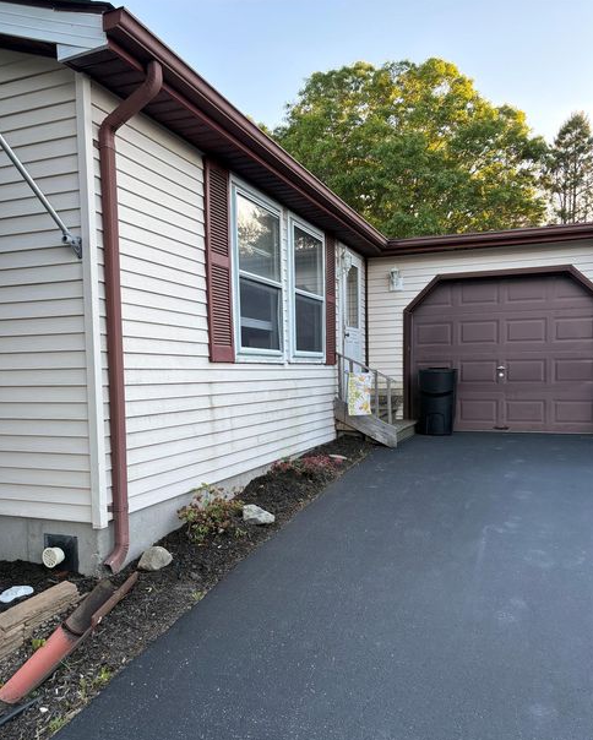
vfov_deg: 62.1
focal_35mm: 28
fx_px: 614
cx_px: 299
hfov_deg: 51.6
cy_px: 401
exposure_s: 1/243
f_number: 1.6
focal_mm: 5.96
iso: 64
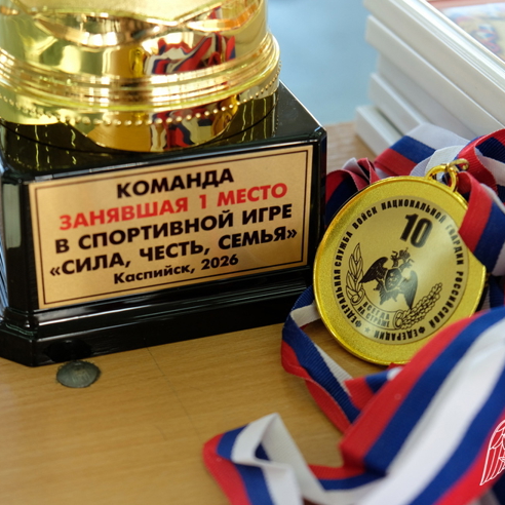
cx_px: 226
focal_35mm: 70
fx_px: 1155
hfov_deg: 24.6
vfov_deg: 24.7
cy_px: 254
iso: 800
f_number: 3.6
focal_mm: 35.8
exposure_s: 1/75
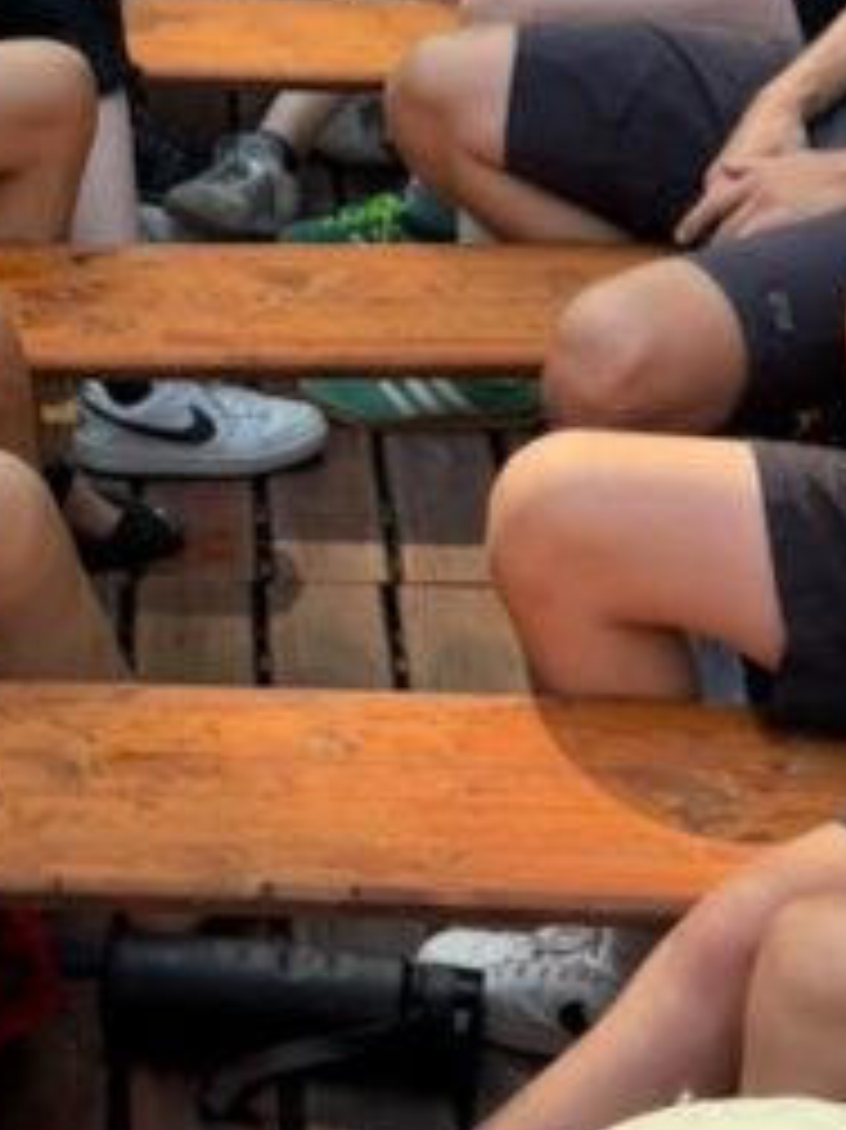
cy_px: 185
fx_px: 3196
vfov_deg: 19.8
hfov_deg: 15.0
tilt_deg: -23.5
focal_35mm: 98
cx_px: 220
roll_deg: -1.4
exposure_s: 1/389
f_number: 1.78
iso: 100
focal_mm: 6.76
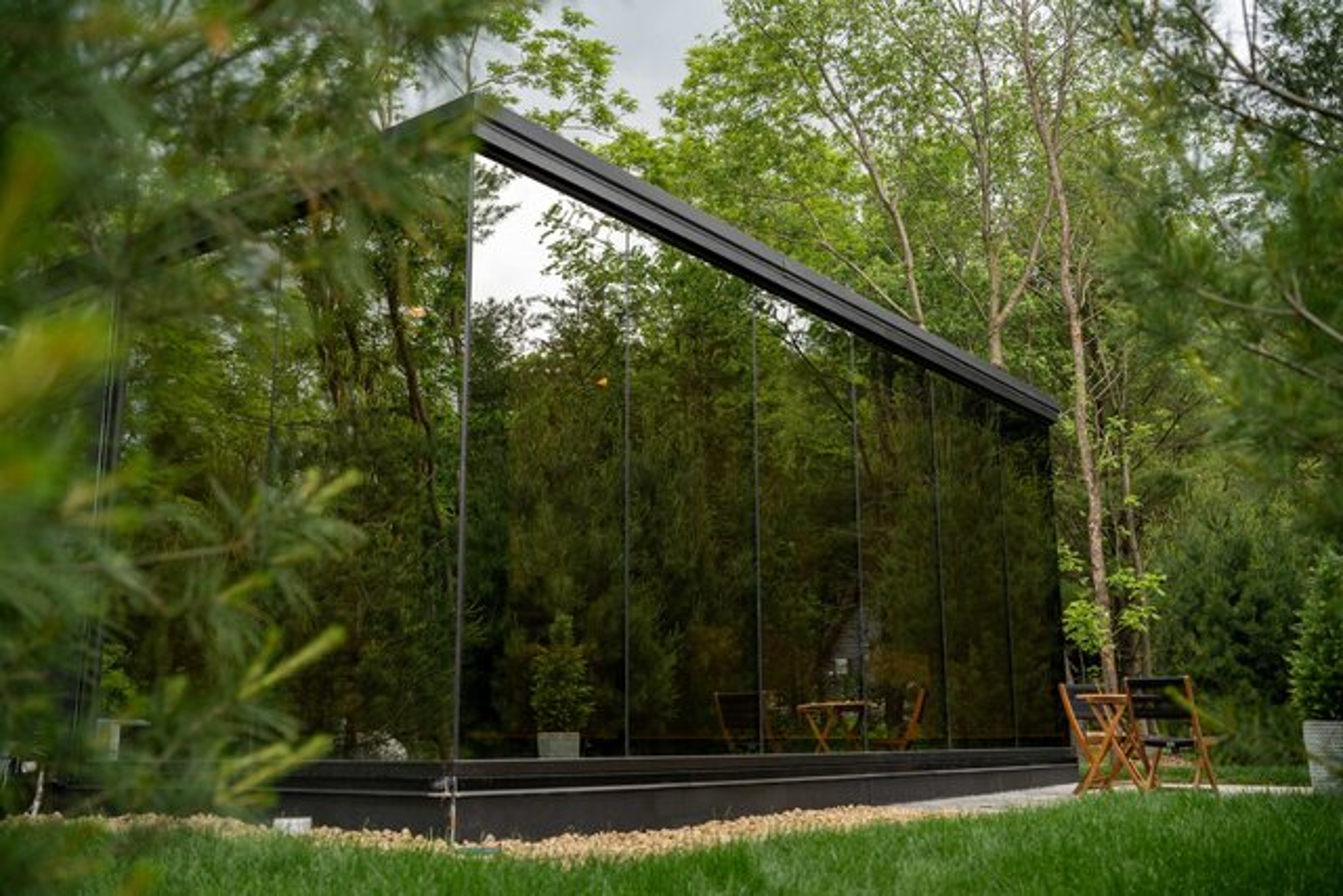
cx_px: 672
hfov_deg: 54.4
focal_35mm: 35
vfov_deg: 37.9
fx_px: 1306
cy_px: 448
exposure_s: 1/320
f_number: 2.8
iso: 100
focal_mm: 35
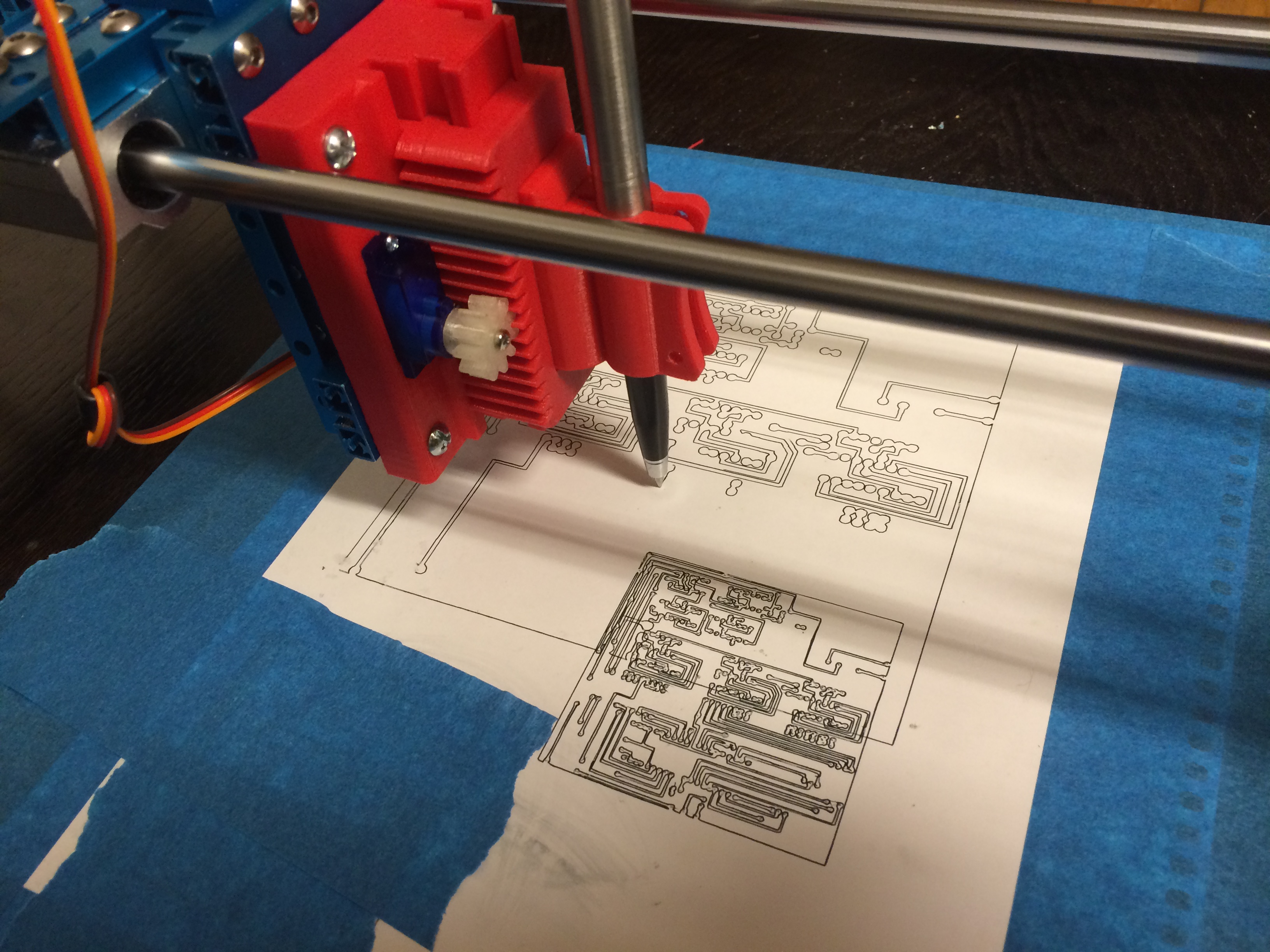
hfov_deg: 61.7
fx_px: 1064
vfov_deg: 48.2
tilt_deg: -46.2
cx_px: 635
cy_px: 476
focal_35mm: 29
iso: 125
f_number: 2.2
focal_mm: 4.15
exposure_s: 1/33
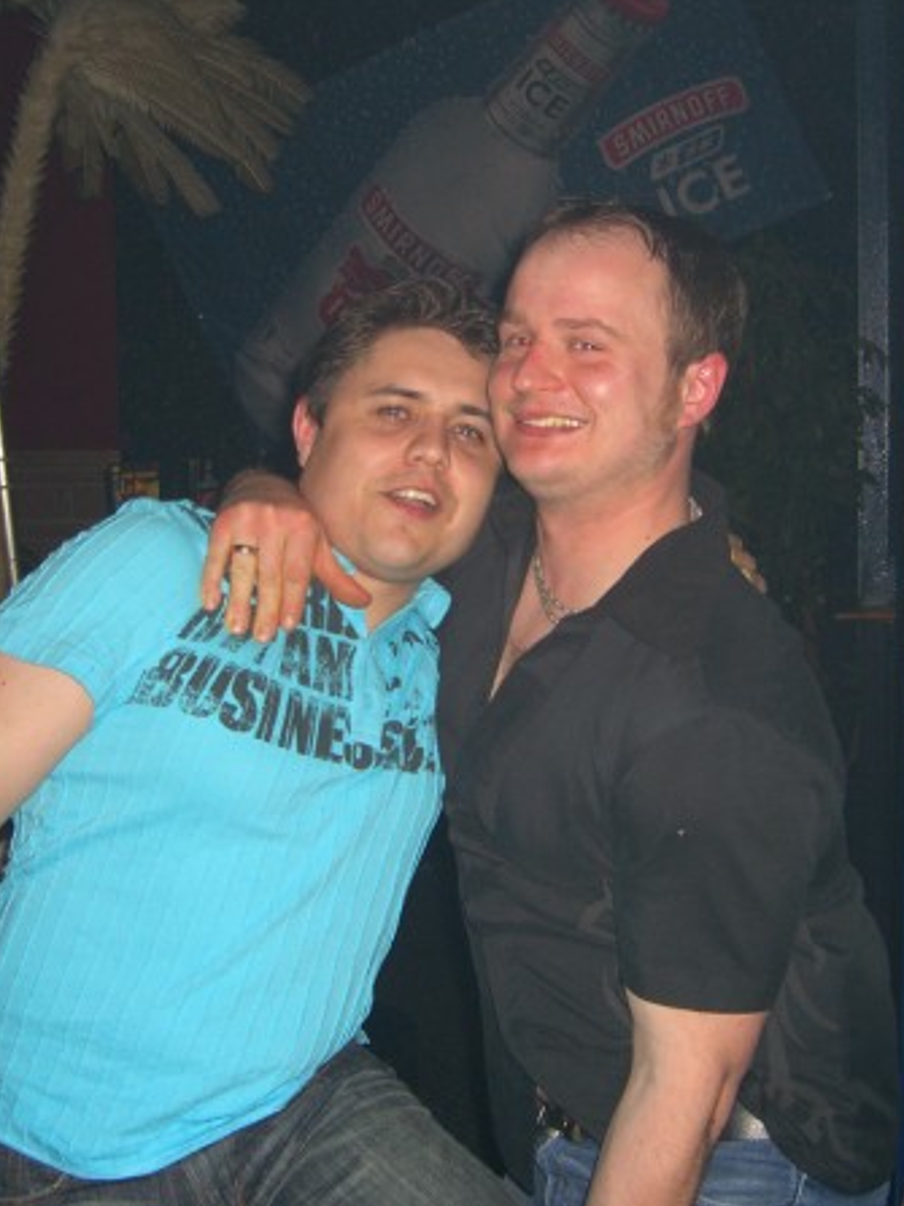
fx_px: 1777
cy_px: 602
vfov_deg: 37.5
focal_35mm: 51
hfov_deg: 28.5
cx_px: 451
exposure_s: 1/60
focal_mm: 7.9
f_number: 2.8
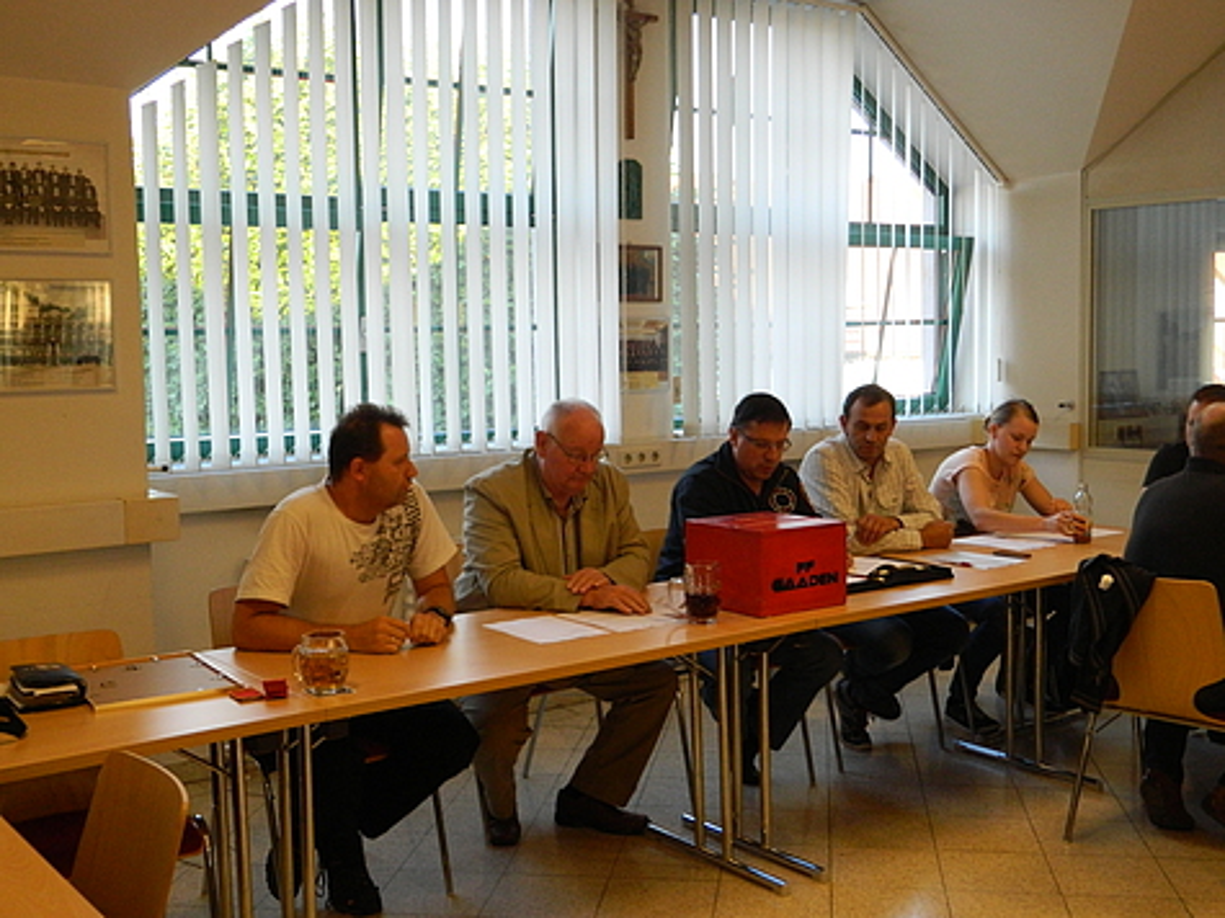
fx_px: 1451
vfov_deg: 35.1
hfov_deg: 45.8
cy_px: 459
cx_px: 612
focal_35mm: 41
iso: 320
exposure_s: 1/40
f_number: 3.5
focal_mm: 7.3
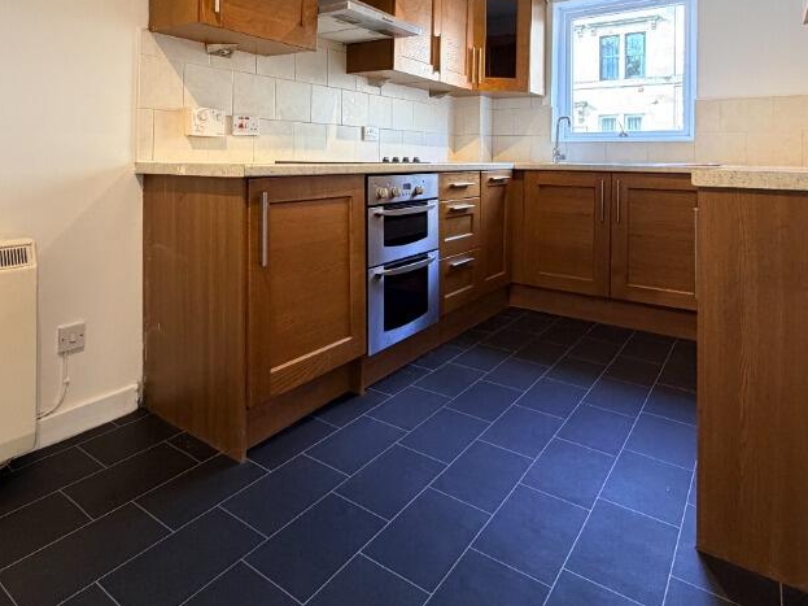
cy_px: 157
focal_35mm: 23
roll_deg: -0.3
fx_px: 537
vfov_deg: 56.2
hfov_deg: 73.6
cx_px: 354
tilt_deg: +0.3
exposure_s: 1/100
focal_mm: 2.22
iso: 320
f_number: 2.2
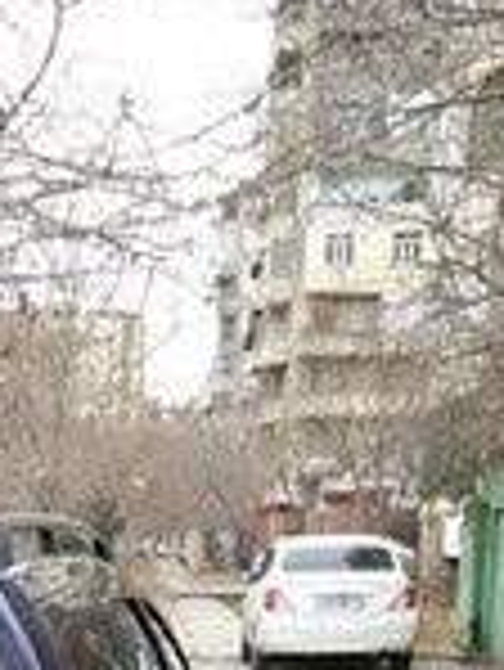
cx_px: -122
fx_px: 1803
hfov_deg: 15.3
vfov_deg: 18.5
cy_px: 1030
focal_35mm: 93
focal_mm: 3.7
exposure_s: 1/33
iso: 100
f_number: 1.9
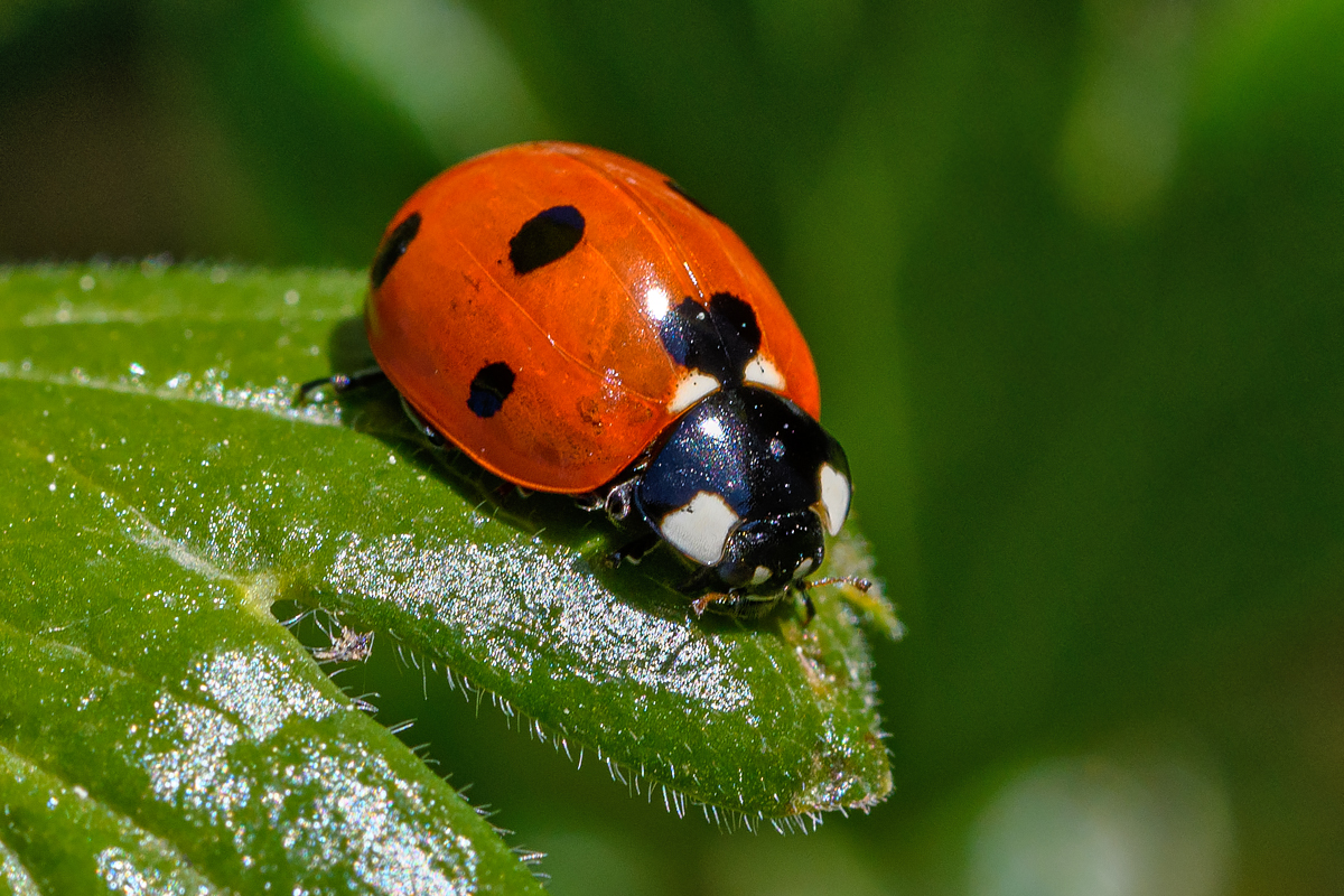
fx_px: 5040
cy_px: 448
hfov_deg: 15.2
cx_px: 672
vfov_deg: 10.2
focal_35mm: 135
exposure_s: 1/320
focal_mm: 90
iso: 400
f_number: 13
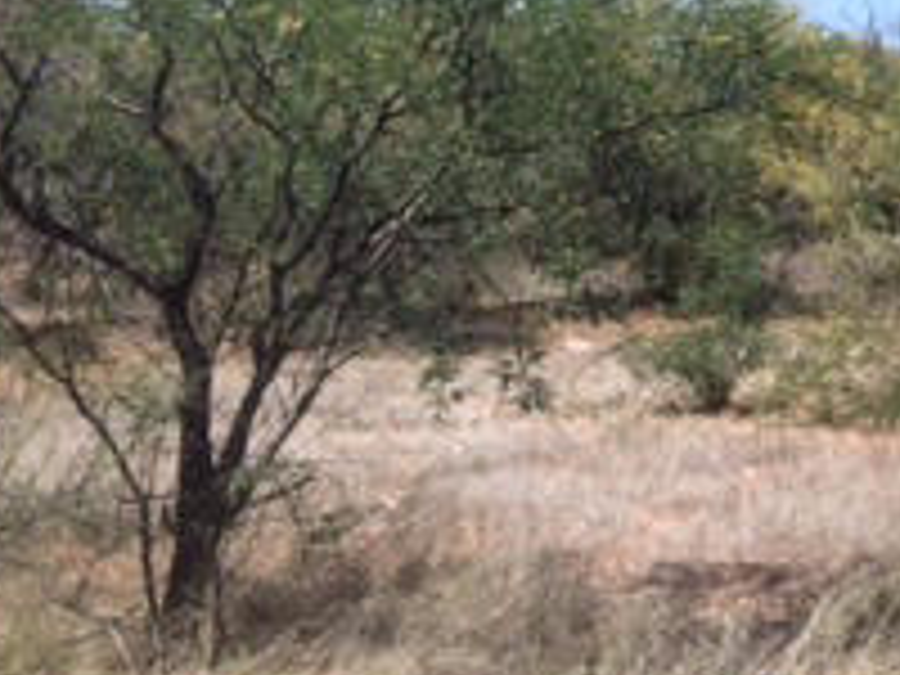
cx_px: 1408
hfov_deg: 17.9
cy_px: 202
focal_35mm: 96
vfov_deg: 15.4
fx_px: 2496
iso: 32
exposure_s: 1/1953
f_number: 2.2
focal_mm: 4.12
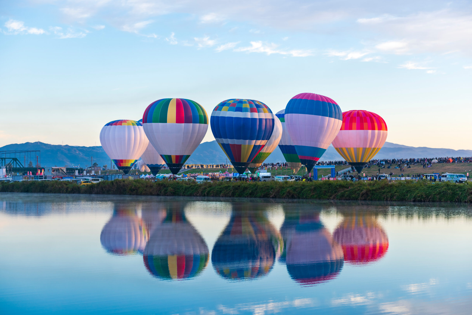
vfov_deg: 19.5
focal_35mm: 70
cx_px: 236
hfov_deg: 28.8
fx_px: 918
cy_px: 158
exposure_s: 1/160
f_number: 4
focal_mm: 70
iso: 100
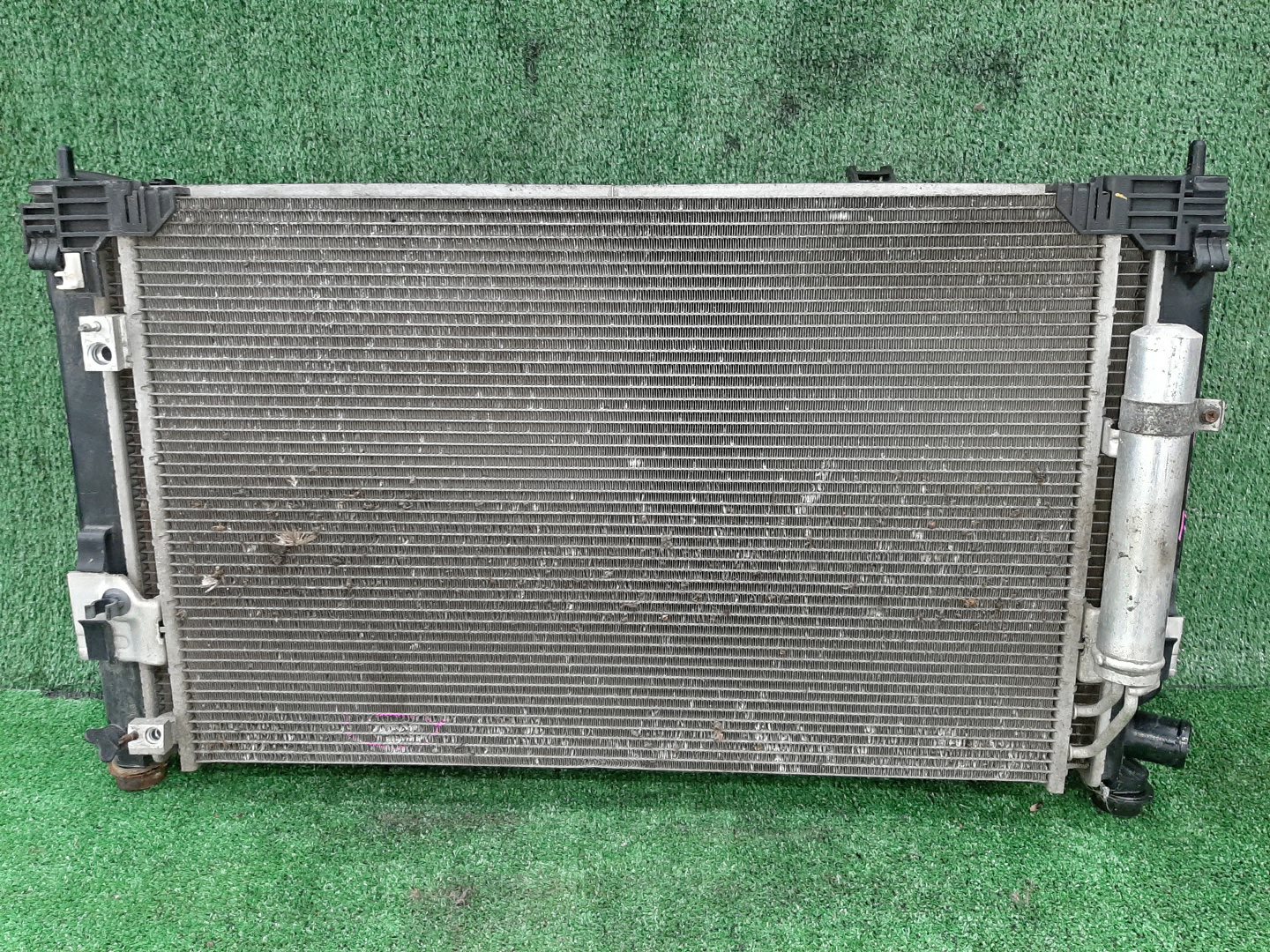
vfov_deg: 53.1
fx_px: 954
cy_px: 476
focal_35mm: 26
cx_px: 635
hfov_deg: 67.3
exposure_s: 1/25
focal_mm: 3.93
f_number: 1.7
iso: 189
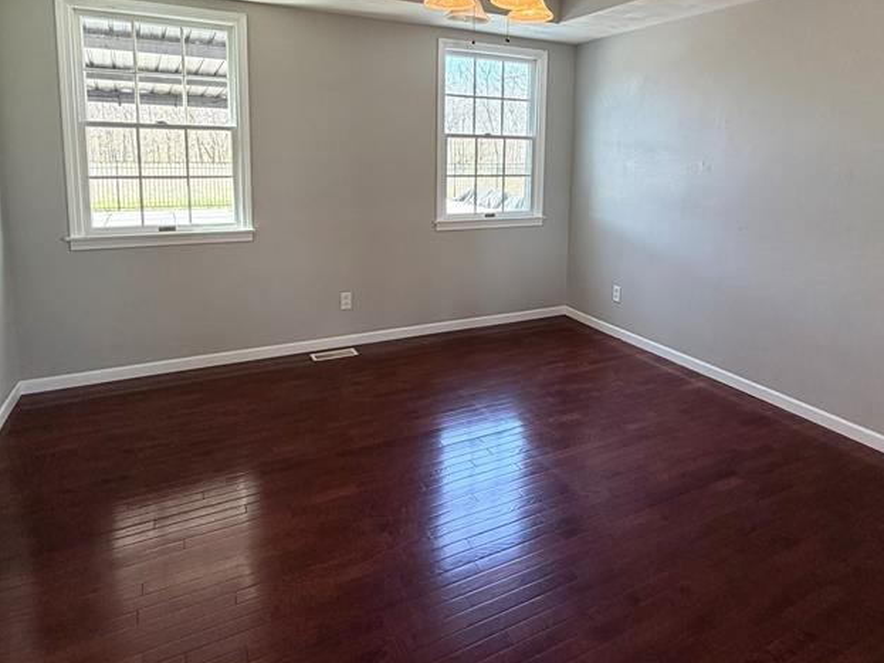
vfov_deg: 57.5
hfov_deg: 73.6
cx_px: 498
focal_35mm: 23
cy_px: 220
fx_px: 587
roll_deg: -0.5
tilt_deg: -7.2
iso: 160
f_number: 2.2
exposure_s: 1/60
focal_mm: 2.22
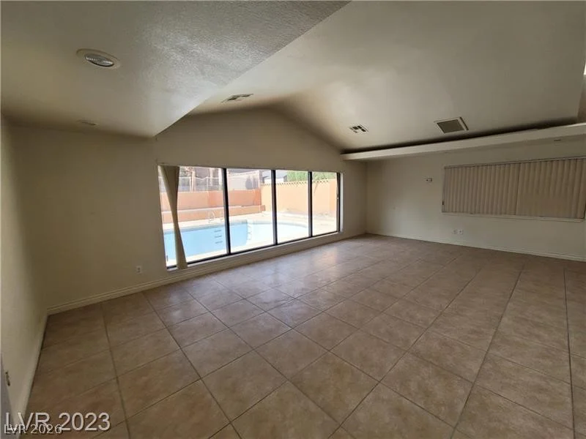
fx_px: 220
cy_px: 220
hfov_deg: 106.2
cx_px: 293
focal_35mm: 13
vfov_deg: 89.9
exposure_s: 1/155
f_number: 2.2
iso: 64
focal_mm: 2.2
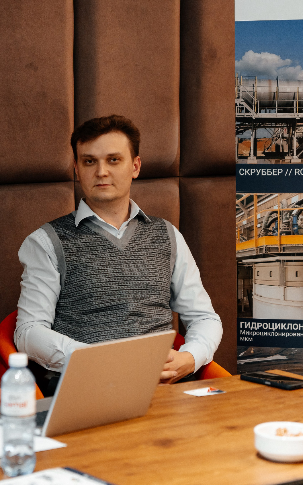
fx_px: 1427
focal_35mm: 108
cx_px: 57
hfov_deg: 12.1
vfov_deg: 19.3
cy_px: 241
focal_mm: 70
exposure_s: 1/160
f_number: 2.8
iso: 1000
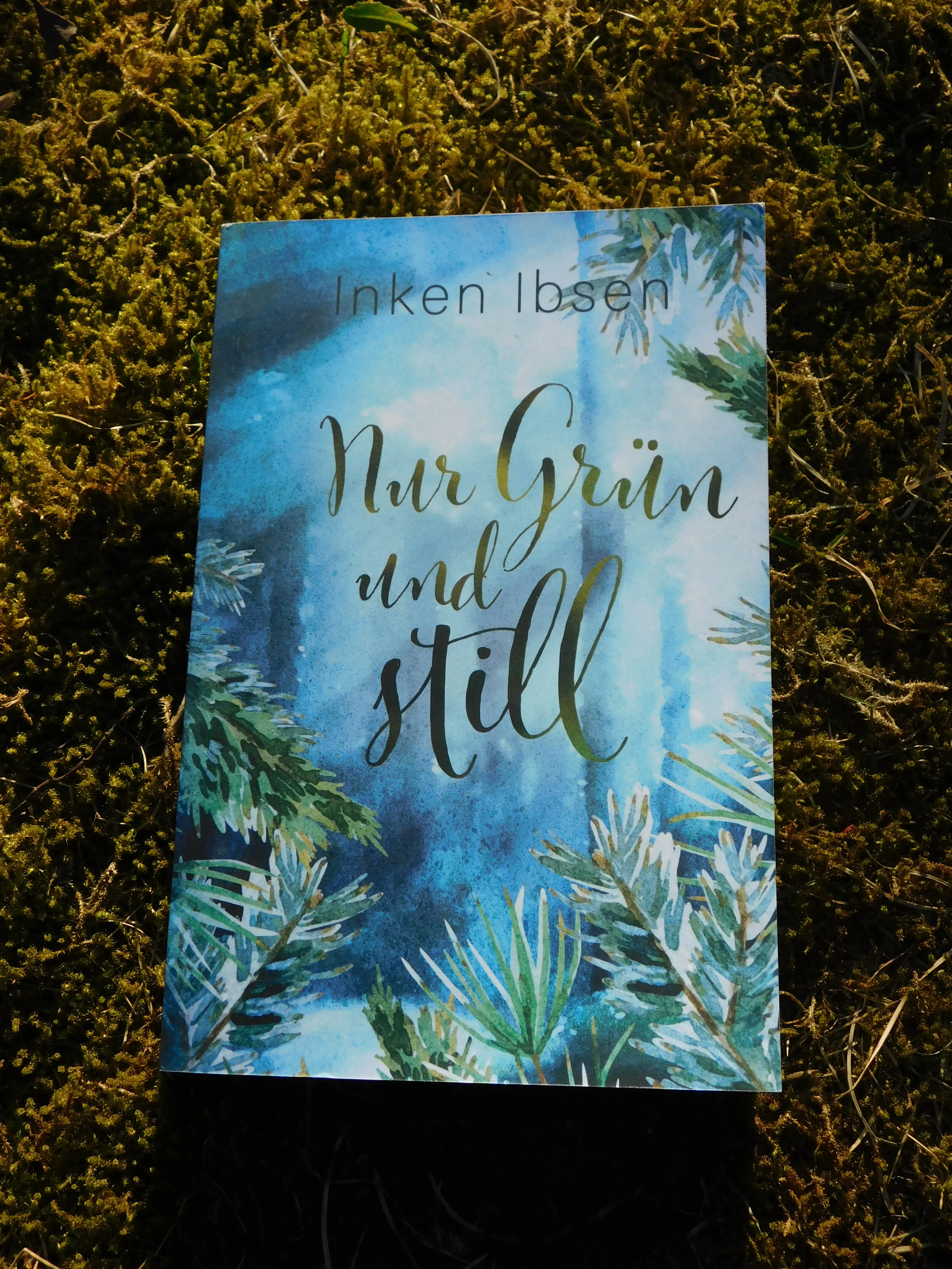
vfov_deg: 46.8
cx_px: 476
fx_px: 1467
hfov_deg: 36.0
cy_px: 634
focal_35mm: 40
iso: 125
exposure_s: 1/800
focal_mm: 7.1
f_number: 3.6
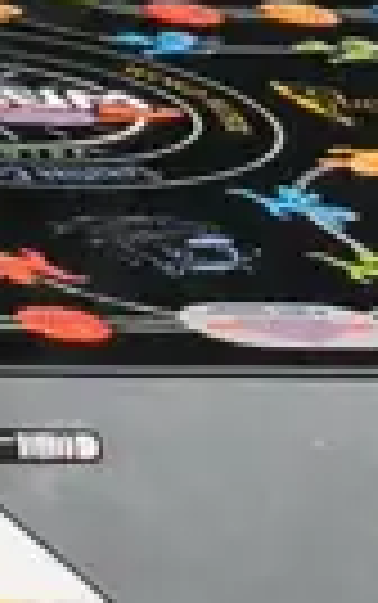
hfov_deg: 6.0
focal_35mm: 219
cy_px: -248
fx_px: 3602
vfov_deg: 9.4
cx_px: 171
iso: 50
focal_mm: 2.87
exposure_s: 1/120
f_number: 2
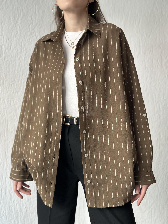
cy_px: 112
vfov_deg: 39.7
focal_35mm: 48
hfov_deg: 30.3
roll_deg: +0.0
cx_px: 84
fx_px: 311
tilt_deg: -0.5
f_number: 1.78
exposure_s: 1/60
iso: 125
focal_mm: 6.86
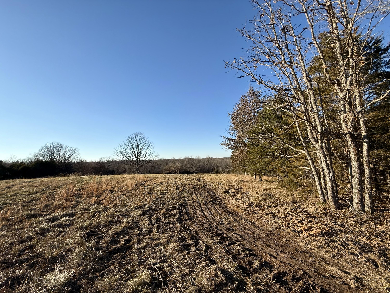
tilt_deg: +7.5
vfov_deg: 85.7
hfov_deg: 102.1
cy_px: 146
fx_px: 158
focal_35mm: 14
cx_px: 195
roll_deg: +0.8
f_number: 2.2
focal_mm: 2.22
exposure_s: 1/1572
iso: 50
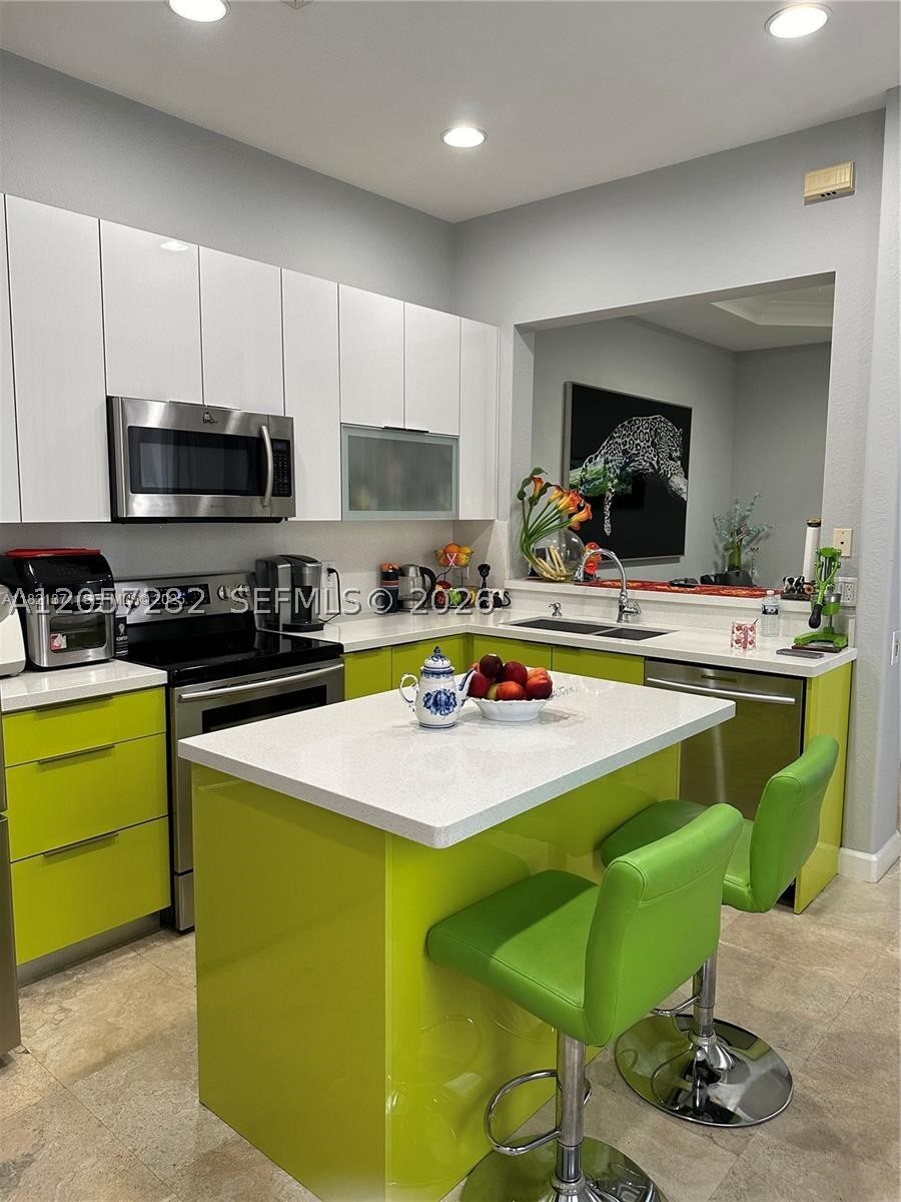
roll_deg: -1.0
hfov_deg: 56.8
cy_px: 601
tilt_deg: -5.8
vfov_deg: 71.6
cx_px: 450
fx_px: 833
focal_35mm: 24
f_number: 1.78
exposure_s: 1/120
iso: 200
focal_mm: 6.86
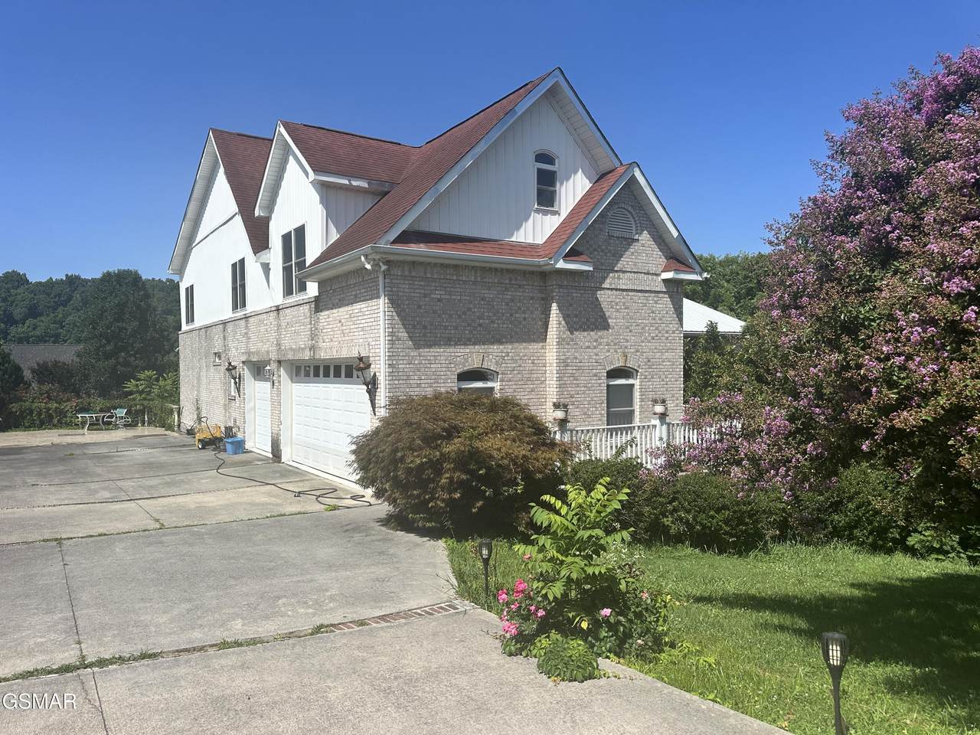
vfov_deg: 56.8
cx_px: 490
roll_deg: +0.5
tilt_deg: -0.4
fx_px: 679
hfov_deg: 71.6
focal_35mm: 24
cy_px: 368
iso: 80
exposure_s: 1/5000
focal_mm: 6.86
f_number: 1.78
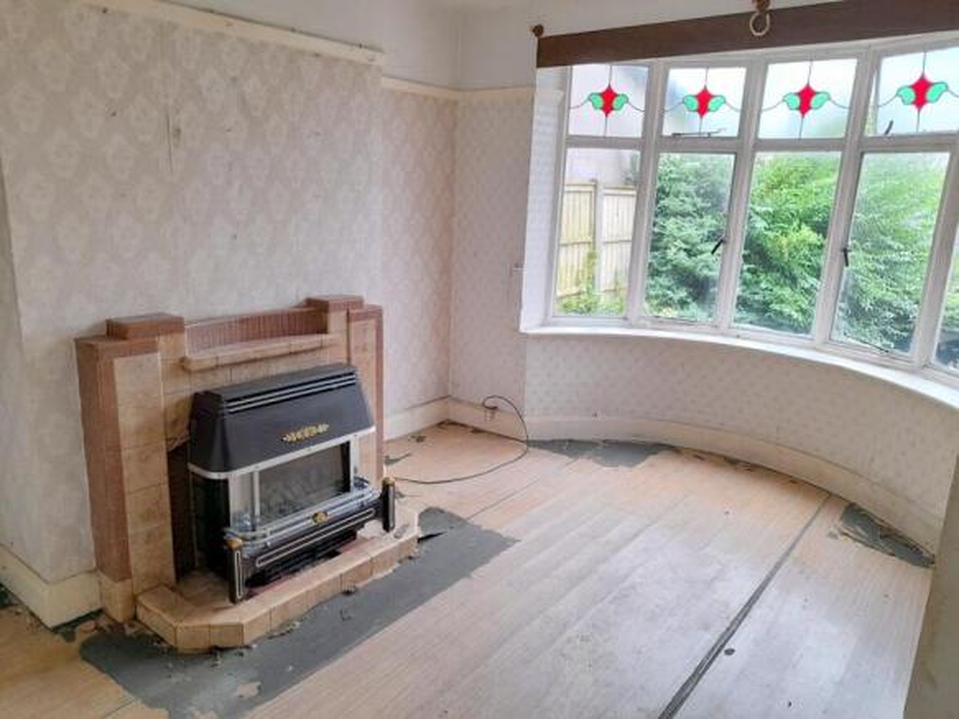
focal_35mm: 25
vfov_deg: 54.9
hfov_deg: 69.4
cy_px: 360
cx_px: 480
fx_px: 692
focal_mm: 4.6
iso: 64
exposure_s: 1/60
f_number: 2
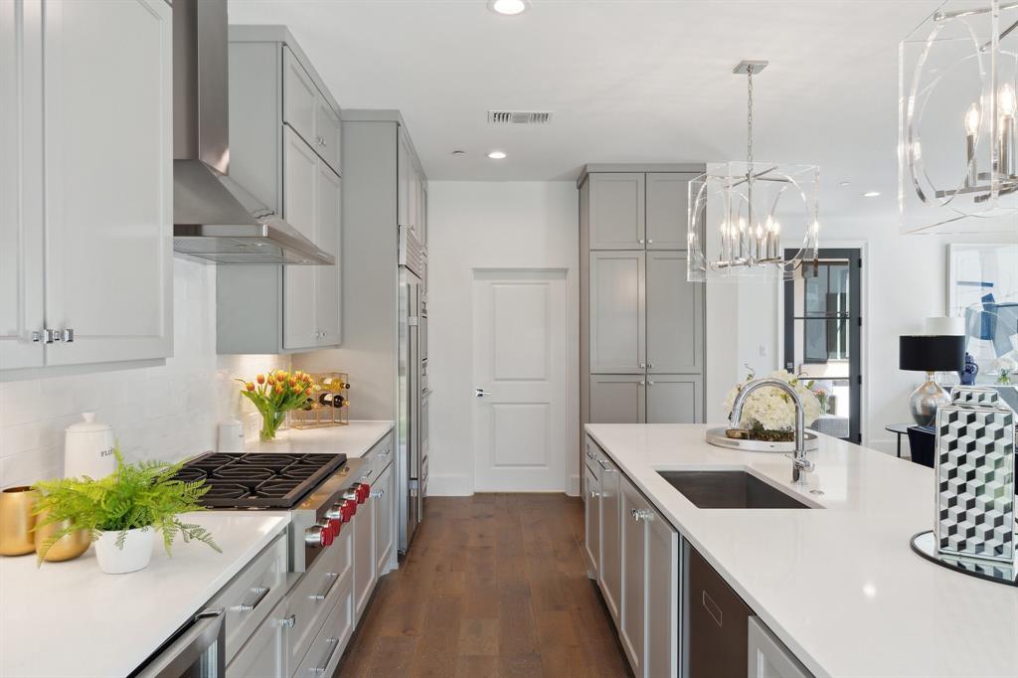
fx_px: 678
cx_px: 509
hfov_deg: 73.8
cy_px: 339
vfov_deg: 53.1
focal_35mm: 24
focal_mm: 24
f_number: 10
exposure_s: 1/15
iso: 320
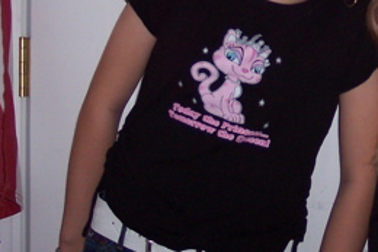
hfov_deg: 18.7
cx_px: 326
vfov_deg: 12.6
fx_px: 1133
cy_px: 20
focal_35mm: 108
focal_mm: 8
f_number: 2.8
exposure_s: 1/30
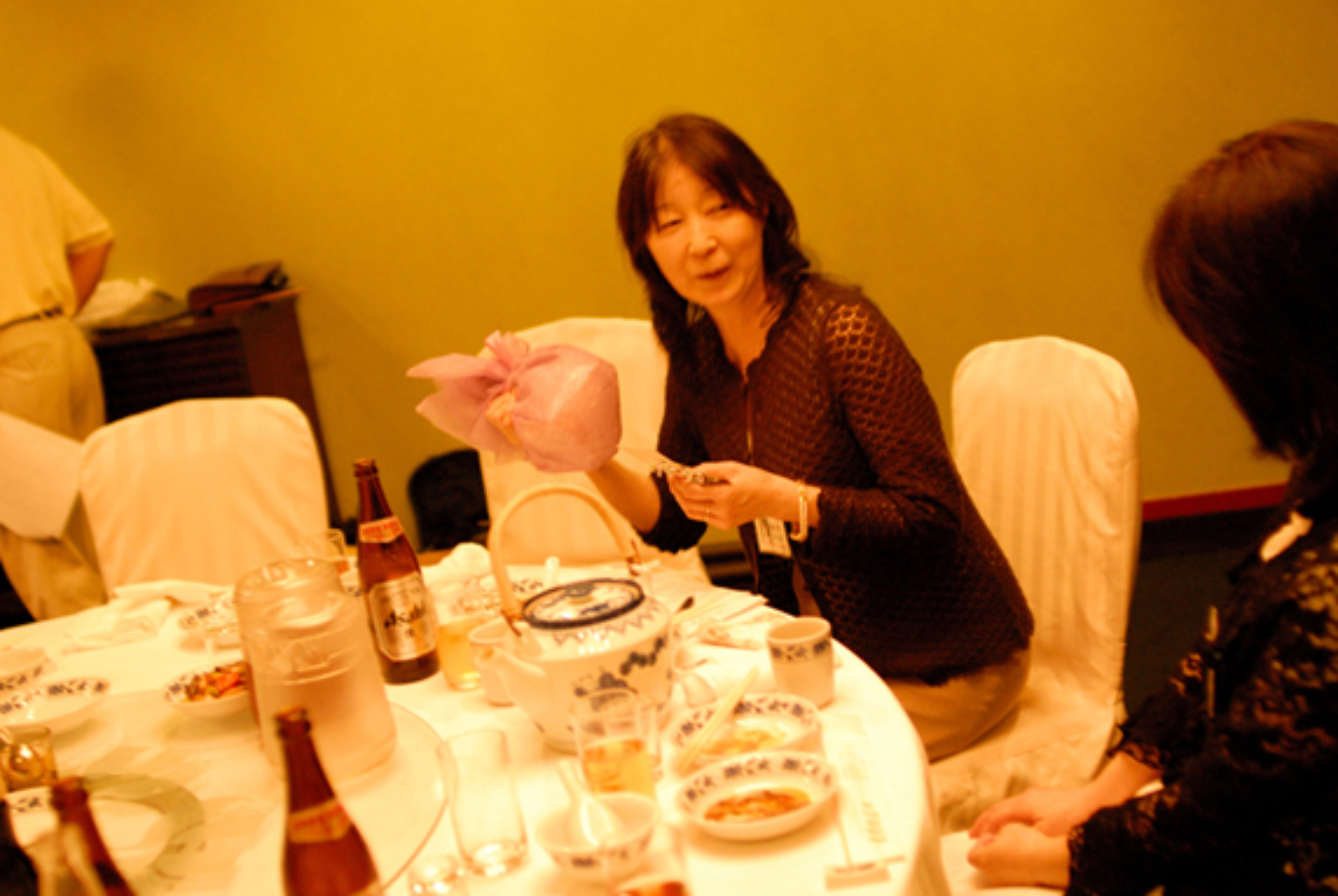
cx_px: 709
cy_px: 441
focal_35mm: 47
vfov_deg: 28.7
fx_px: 1749
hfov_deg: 41.8
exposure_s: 1/80
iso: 800
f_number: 2
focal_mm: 28
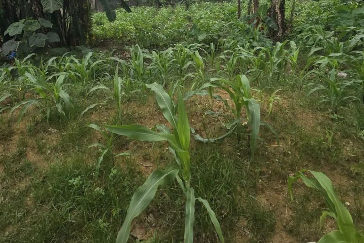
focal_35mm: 21
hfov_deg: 81.0
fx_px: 212
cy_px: 14
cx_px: 166
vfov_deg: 50.9
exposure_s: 1/648
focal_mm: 2.2
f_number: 2.2
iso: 50
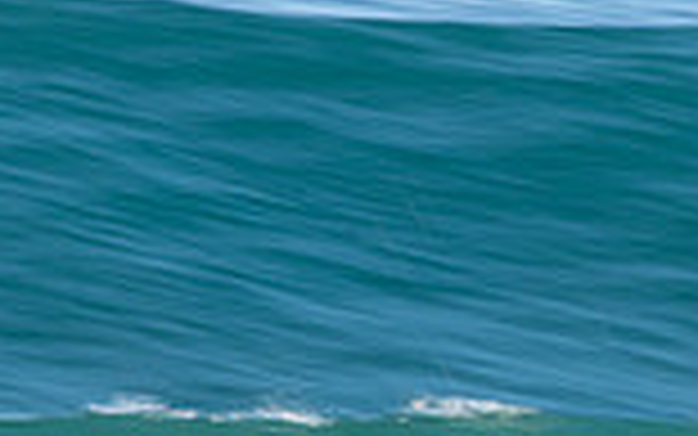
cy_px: 479
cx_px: 1288
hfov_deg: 0.7
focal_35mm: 2852
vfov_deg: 0.5
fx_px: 54273
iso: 100
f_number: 18
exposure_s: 1/25
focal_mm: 500
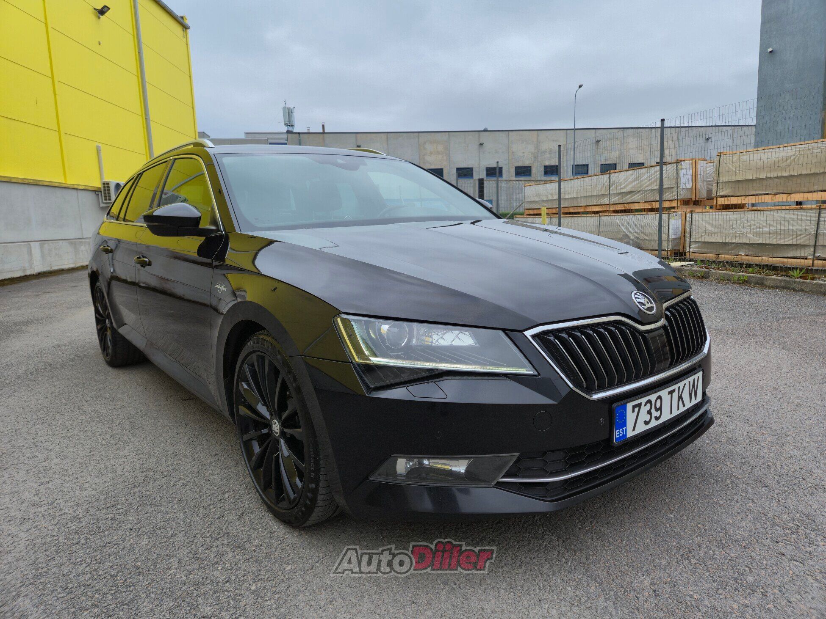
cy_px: 310
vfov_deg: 58.9
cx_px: 413
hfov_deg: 73.9
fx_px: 549
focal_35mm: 23
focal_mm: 5.4
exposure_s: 1/955
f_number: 1.8
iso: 25
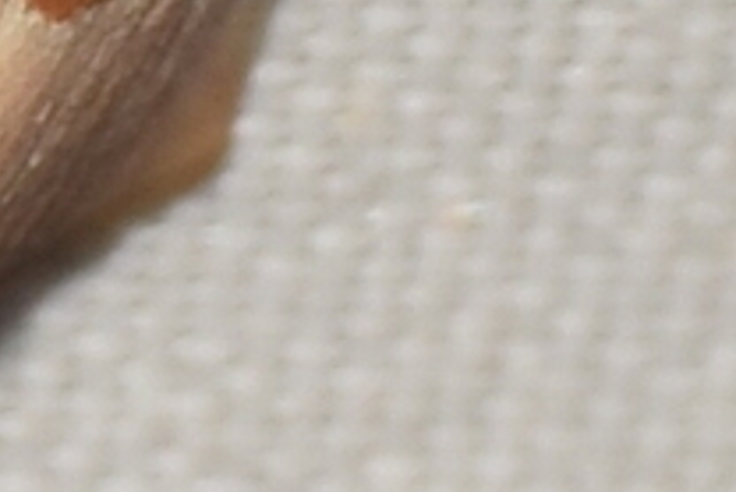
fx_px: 19803
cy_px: -219
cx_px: -317
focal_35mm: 968
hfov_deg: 2.1
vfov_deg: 1.4
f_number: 13
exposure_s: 1/60
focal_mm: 140
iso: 100
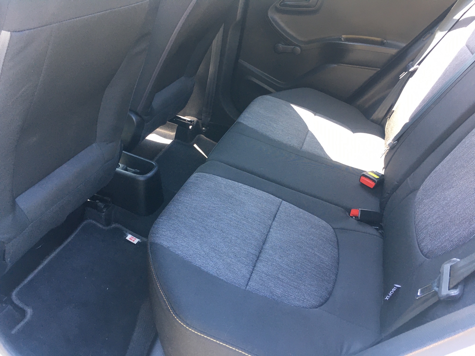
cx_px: 238
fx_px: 398
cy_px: 178
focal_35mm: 29
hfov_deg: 61.7
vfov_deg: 48.2
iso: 50
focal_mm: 4.15
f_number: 2.2
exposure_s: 1/33
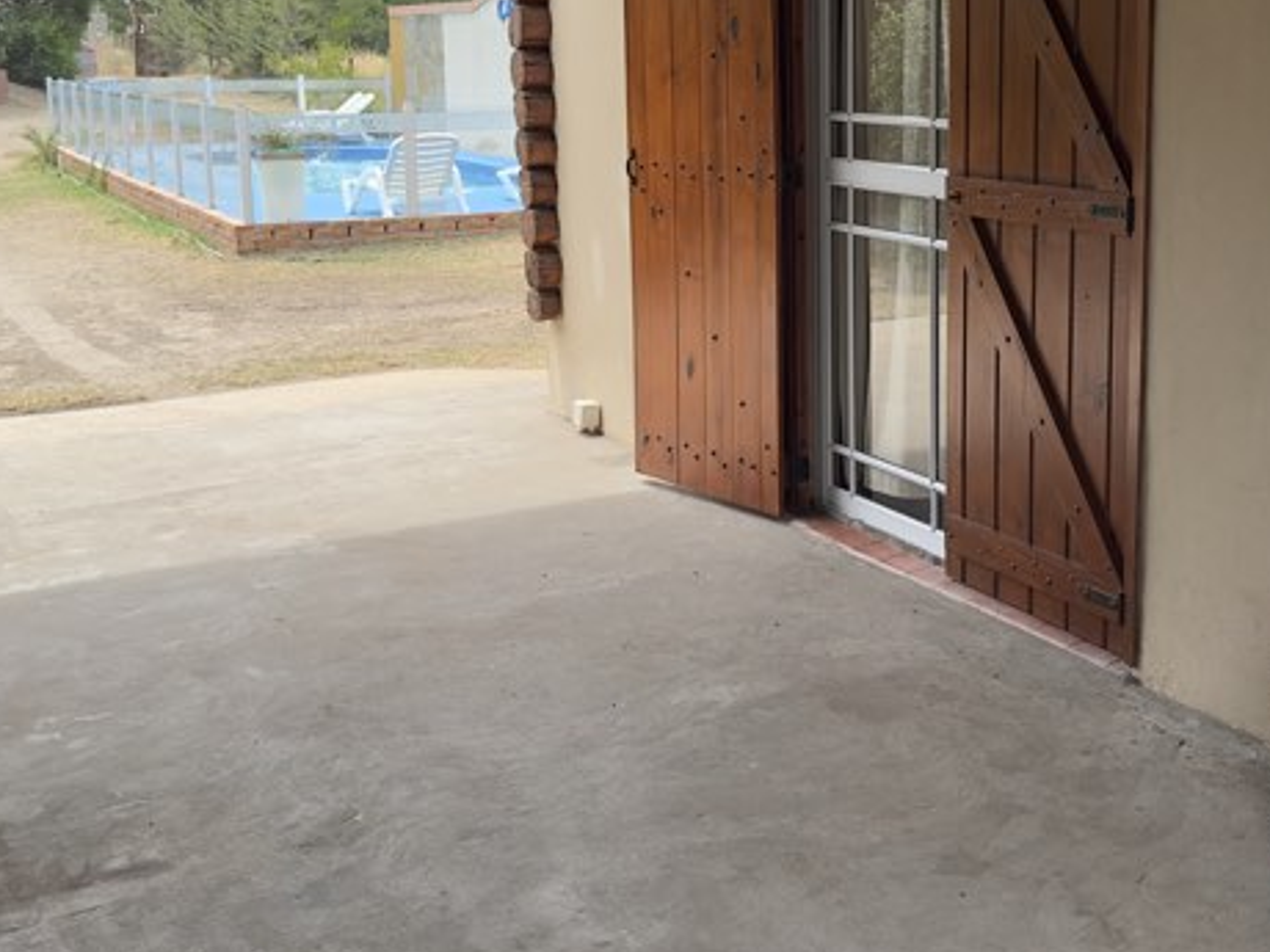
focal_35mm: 47
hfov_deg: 40.2
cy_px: 288
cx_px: 787
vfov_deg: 30.6
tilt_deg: -7.5
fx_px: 1724
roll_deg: +0.7
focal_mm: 6.86
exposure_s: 1/1757
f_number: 1.78
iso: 80
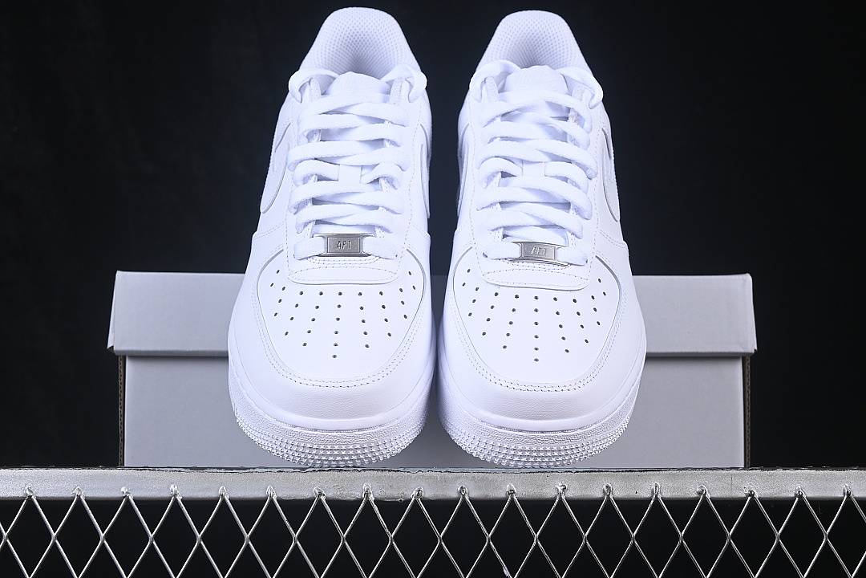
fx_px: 1804
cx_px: 433
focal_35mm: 75
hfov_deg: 27.0
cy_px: 289
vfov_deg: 18.2
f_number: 8
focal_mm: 50
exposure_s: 1/100
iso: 160
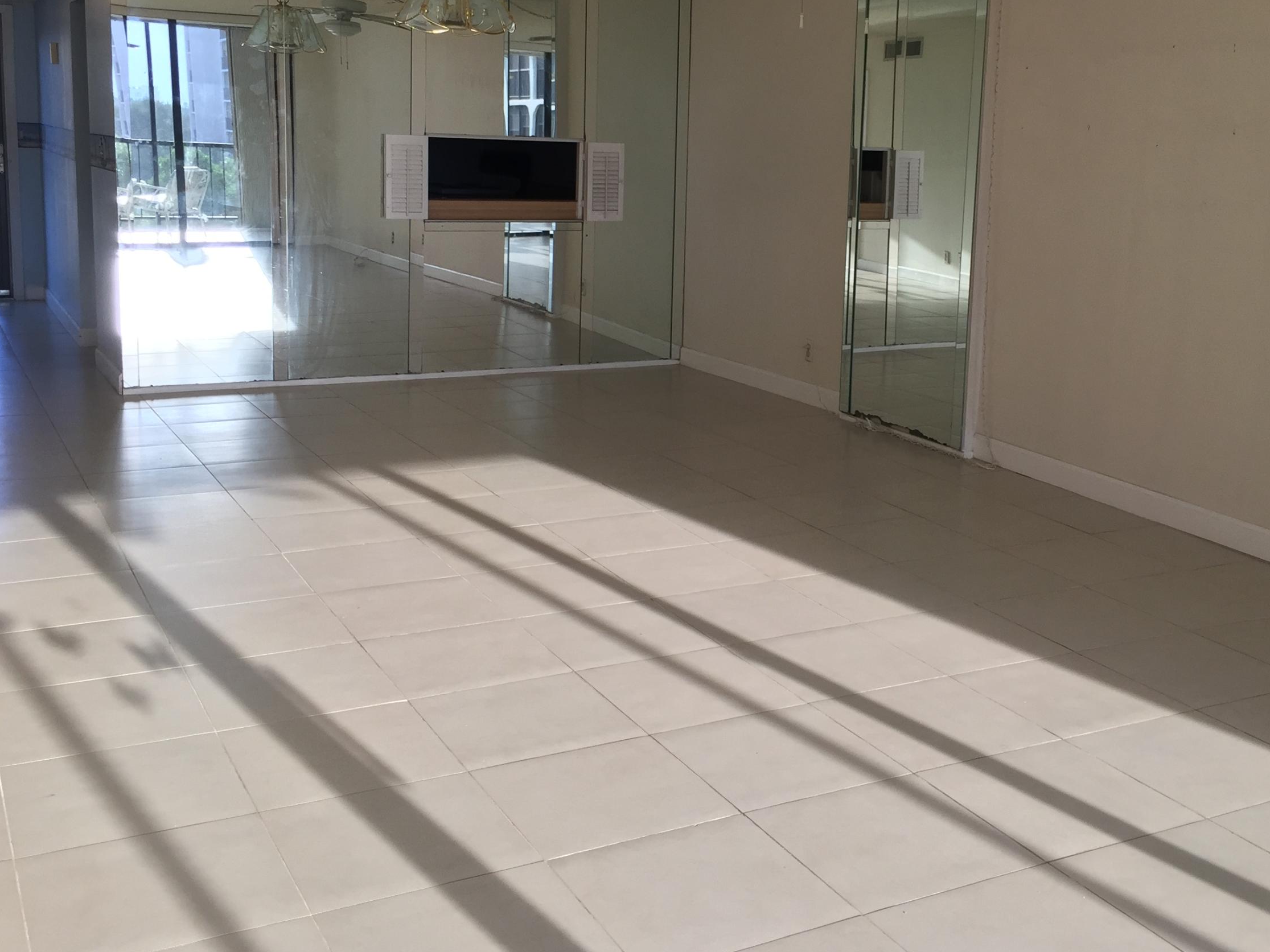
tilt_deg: -8.5
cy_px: 384
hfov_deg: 47.7
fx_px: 1431
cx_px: 743
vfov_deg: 36.7
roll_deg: -3.2
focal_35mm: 39
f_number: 2.2
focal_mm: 4.15
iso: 50
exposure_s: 1/120
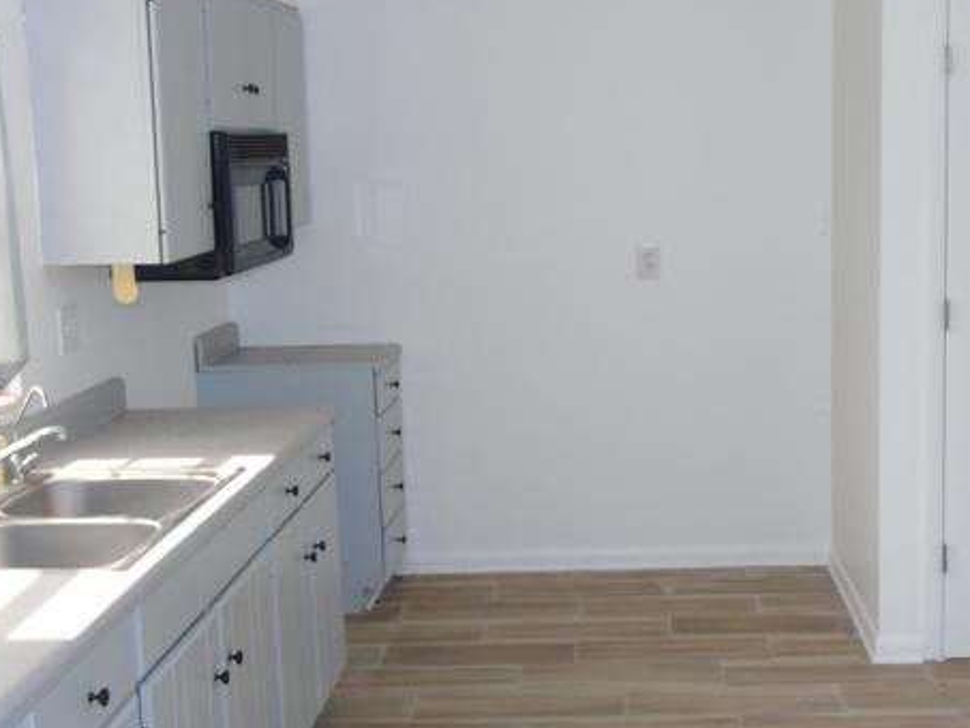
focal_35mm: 48
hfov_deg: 39.4
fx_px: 1345
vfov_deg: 30.3
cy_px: 355
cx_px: 591
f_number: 3.8
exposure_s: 1/40
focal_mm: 6.1
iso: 200
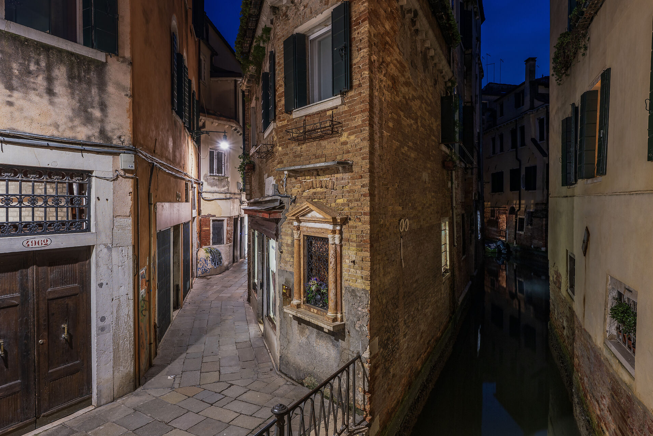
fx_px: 374
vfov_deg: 60.0
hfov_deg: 82.0
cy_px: 180
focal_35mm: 21
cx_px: 357
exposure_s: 20
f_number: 8
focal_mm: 16.5
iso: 64
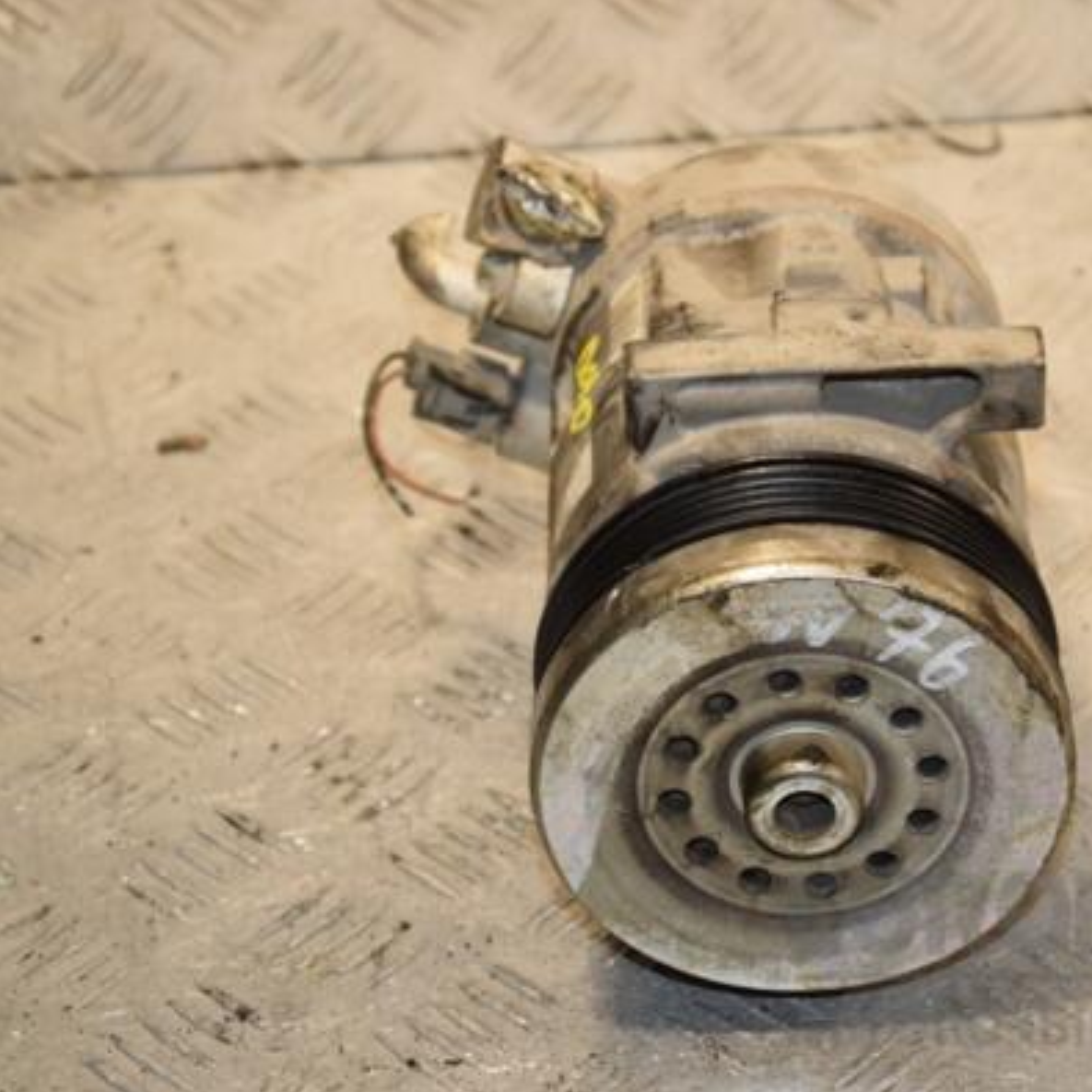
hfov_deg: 14.5
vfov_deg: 14.5
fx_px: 4283
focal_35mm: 120
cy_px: 545
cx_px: 735
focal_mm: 62
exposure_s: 1/200
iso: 800
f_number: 6.3
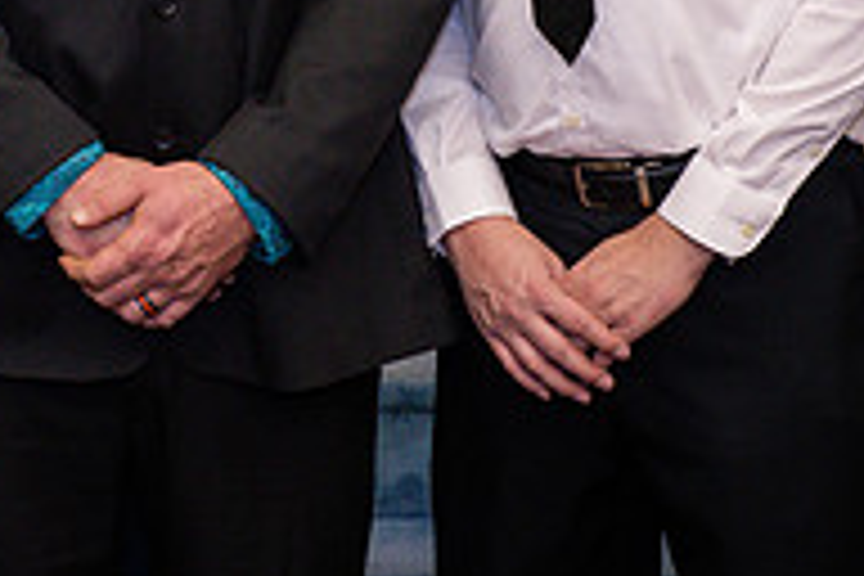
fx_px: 3912
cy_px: -185
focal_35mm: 163
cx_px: -39
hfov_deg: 12.4
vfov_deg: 8.3
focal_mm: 50
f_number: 5
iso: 800
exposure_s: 1/125
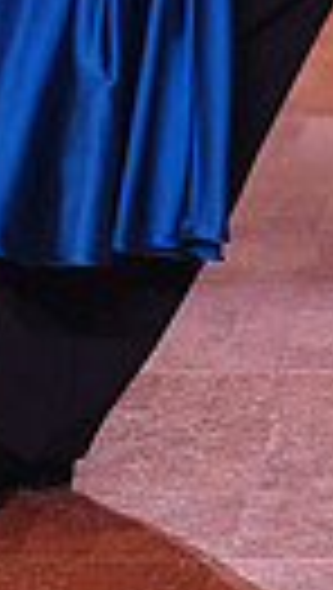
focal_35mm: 548
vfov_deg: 3.9
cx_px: 227
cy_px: -626
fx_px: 8575
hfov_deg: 2.2
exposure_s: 1/250
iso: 640
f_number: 2.8
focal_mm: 118
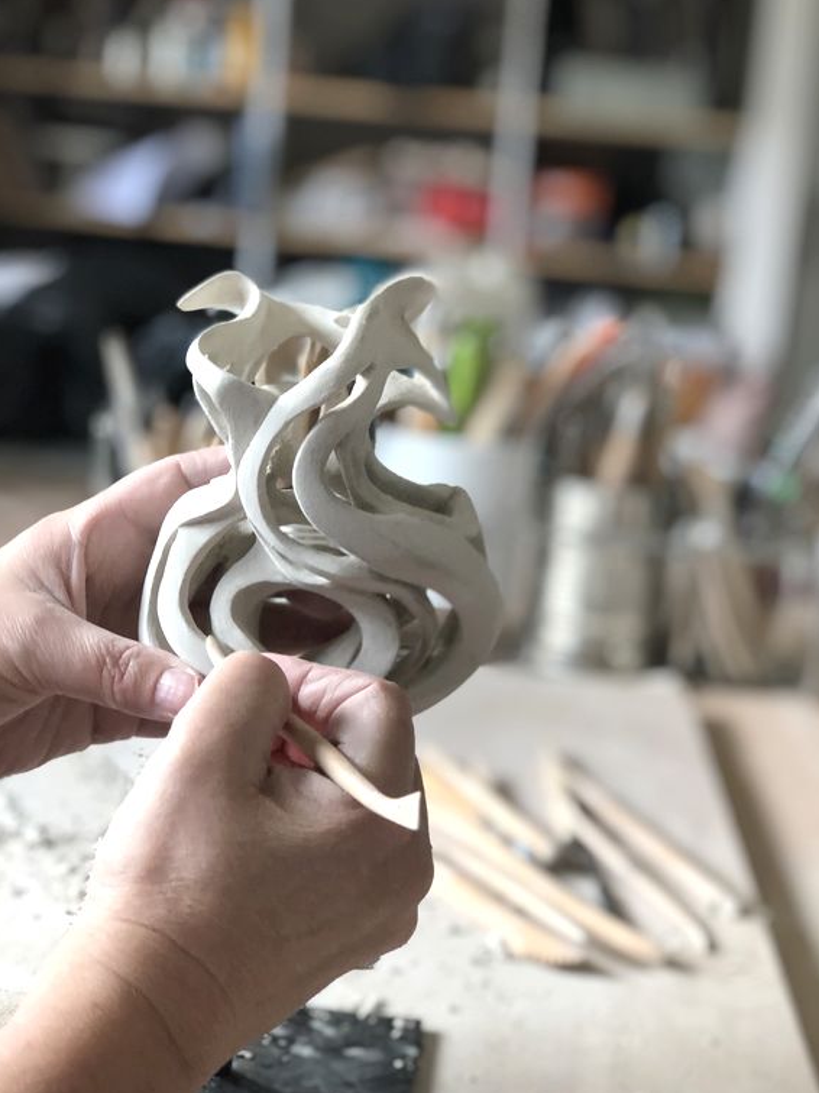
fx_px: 1830
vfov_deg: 33.2
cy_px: 546
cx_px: 410
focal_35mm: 58
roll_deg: -4.2
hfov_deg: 25.2
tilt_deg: -12.5
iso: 80
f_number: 2.8
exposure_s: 1/30
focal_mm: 6.6
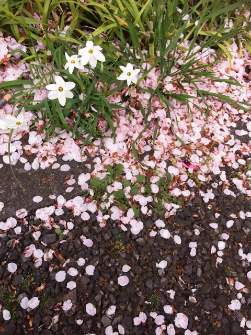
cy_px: 168
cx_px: 126
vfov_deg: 61.7
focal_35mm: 29
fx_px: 280
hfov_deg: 48.2
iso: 40
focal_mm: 4.15
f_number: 2.2
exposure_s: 1/40
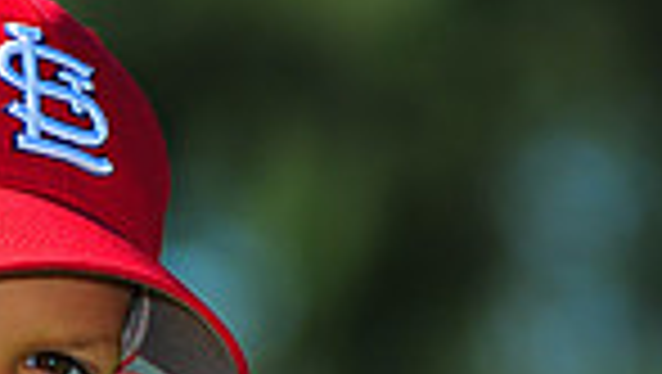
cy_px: 649
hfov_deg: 2.9
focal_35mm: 742
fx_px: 13037
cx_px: -122
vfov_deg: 1.6
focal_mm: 180
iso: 200
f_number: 4
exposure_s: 1/1250
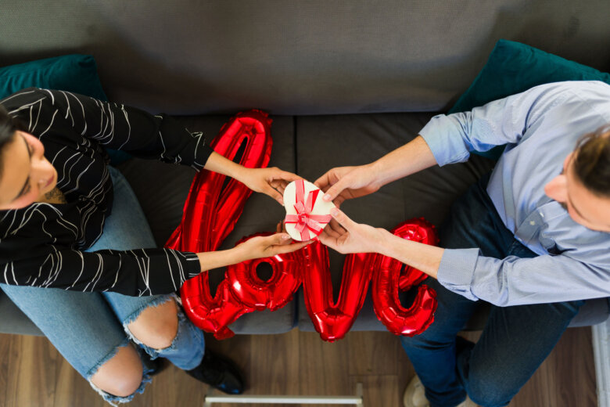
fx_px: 593
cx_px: 305
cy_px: 204
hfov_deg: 54.4
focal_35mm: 35
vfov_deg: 37.9
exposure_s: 1/160
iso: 400
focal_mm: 35
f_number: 1.8
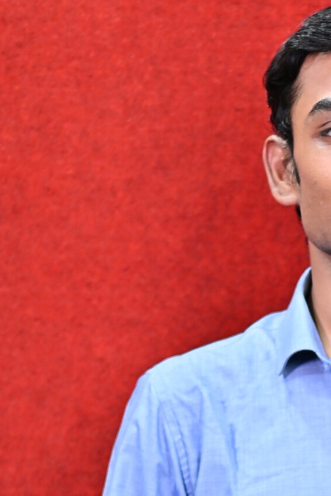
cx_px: 381
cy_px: 578
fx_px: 2150
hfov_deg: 8.7
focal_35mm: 156
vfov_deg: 12.9
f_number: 1.4
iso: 125
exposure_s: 1/100
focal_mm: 35
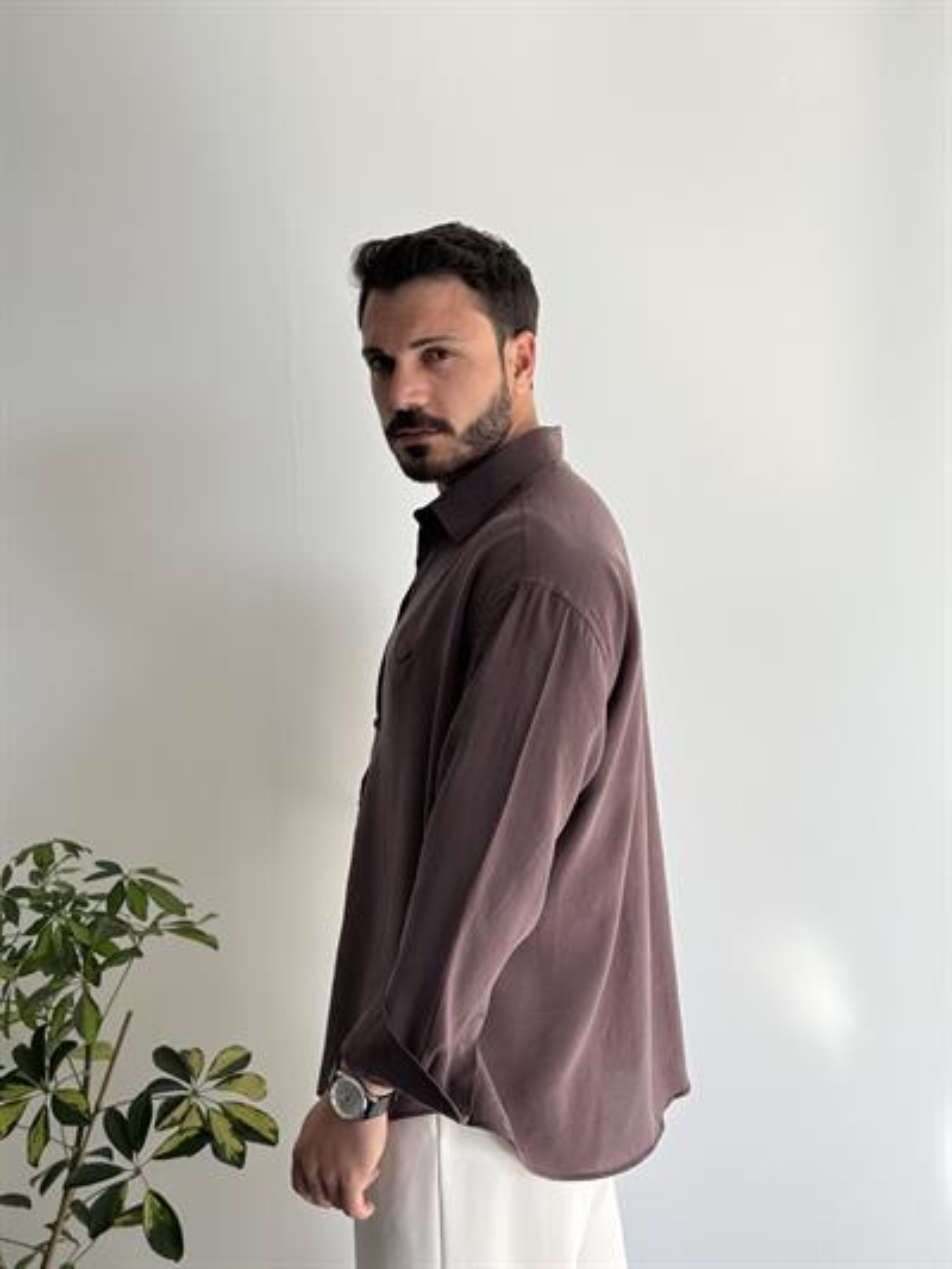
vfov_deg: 39.6
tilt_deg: -0.5
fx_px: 1759
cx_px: 476
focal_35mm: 48
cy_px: 634
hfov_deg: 30.3
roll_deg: +0.2
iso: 80
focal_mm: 6.76
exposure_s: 1/620
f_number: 1.78
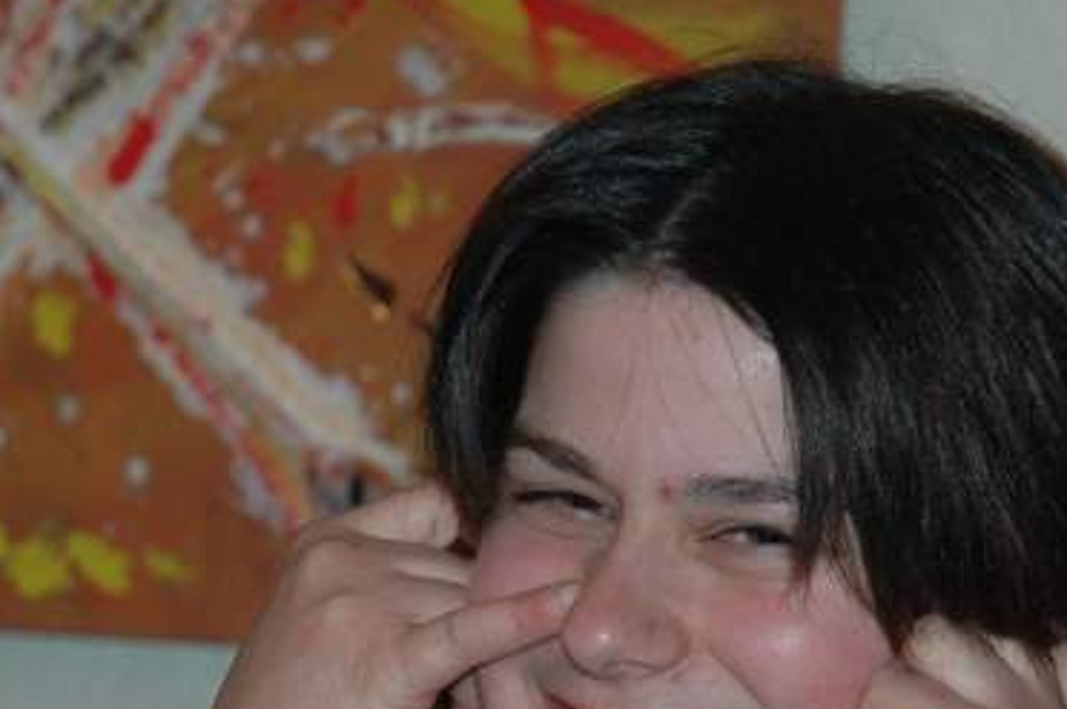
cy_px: 548
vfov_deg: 6.1
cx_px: 757
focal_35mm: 226
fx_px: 6690
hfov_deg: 9.1
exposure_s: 1/60
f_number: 4.5
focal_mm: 70
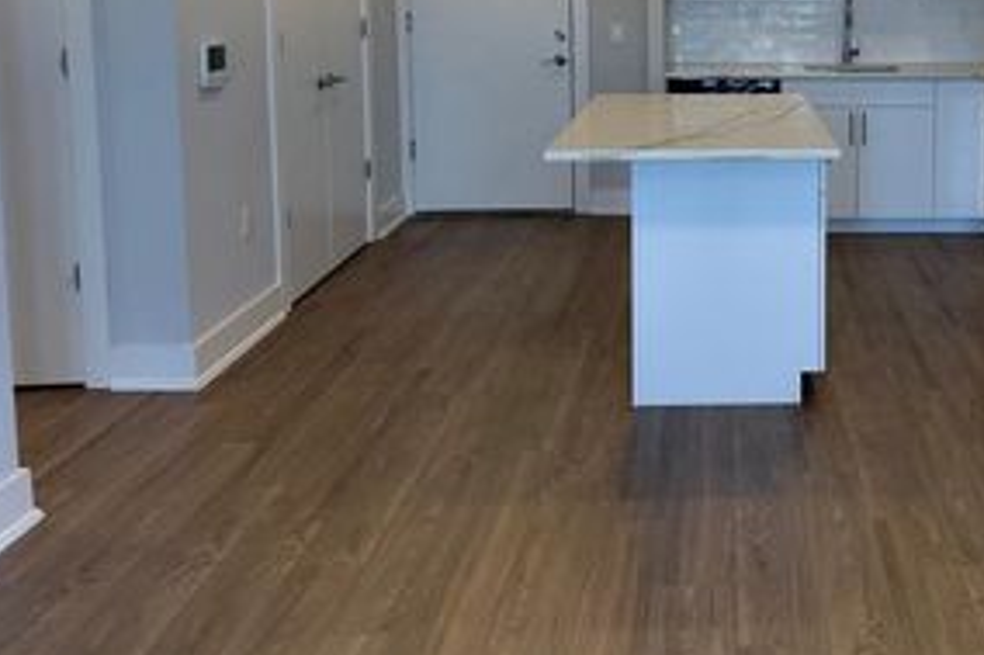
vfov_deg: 29.3
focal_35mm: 44
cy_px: 75
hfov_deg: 42.9
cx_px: 755
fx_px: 1202
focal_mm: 6.76
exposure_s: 1/120
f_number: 1.78
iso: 160
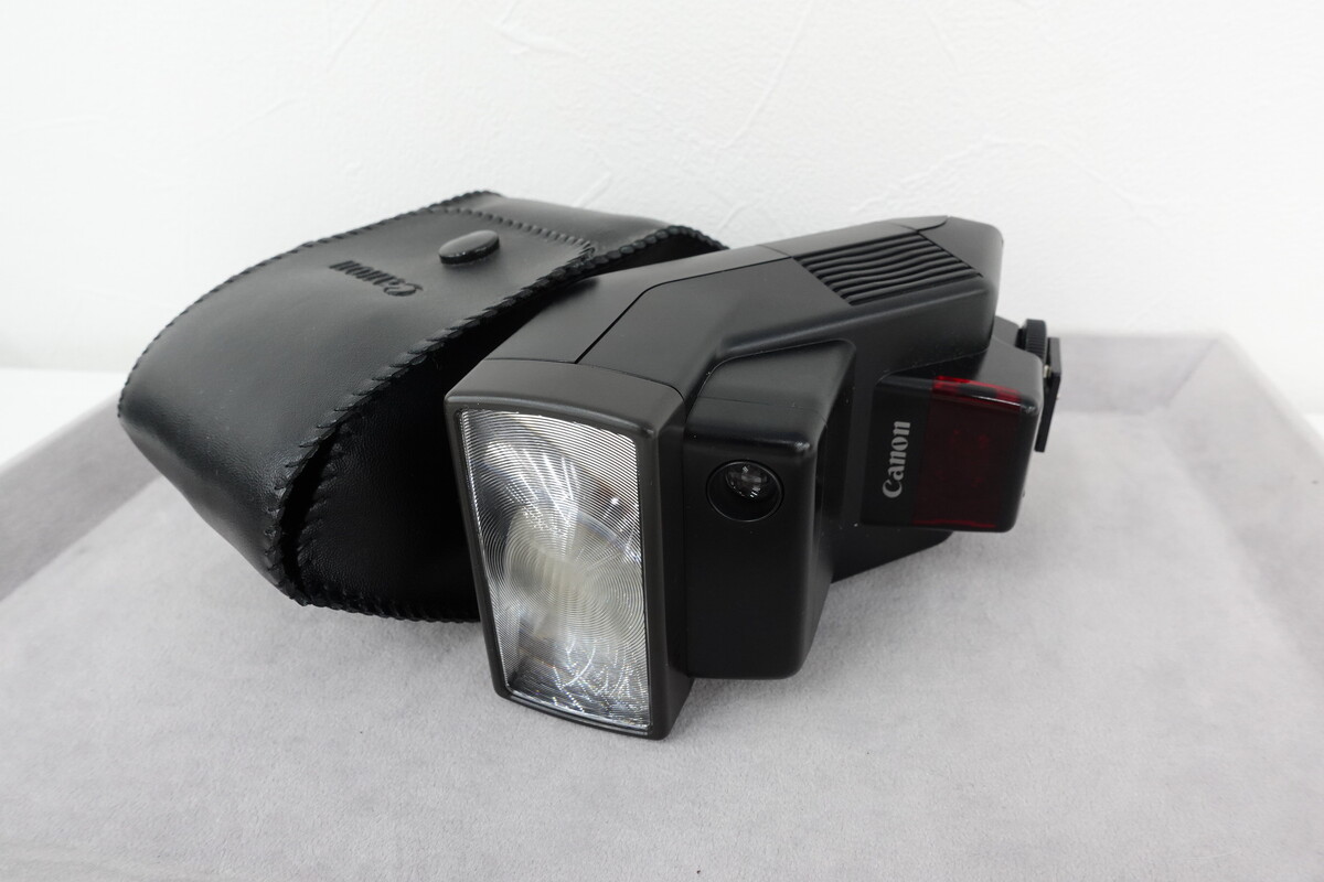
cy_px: 441
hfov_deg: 73.7
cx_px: 662
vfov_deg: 53.1
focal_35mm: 24
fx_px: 883
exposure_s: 1/30
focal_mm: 8.8
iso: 640
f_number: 6.3
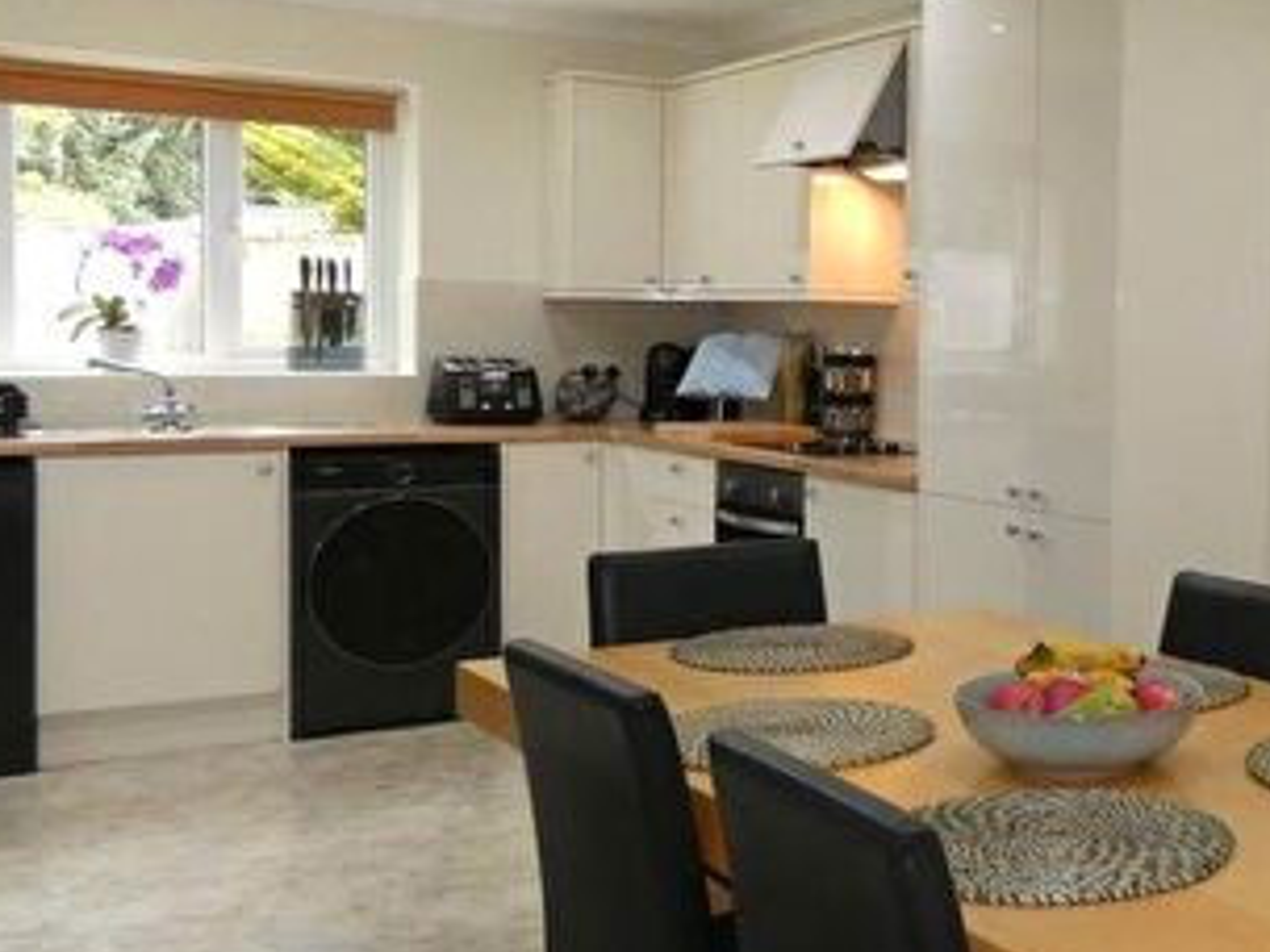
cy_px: 403
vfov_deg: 31.5
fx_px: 1688
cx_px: 1303
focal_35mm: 46
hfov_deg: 36.5
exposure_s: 1/60
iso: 640
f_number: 2.8
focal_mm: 3.6
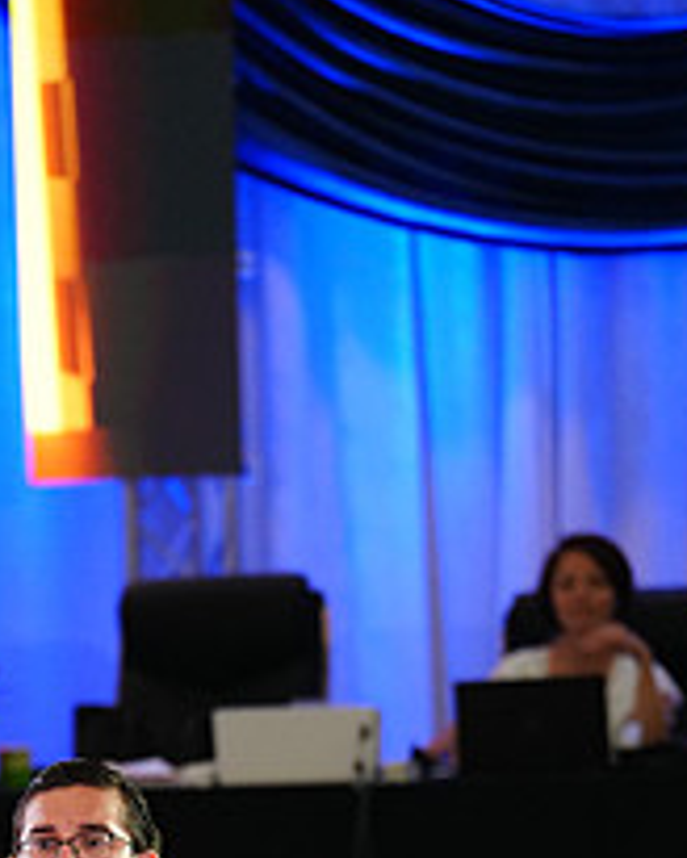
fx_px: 9938
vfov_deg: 4.9
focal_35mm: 391
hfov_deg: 4.0
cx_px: 19
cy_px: 1164
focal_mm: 147
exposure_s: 1/500
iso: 2500
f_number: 2.8
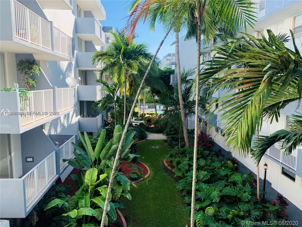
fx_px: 227
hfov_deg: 67.3
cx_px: 151
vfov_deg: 53.1
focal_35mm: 26
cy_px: 114
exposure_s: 1/673
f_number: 1.8
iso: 25
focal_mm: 4.25
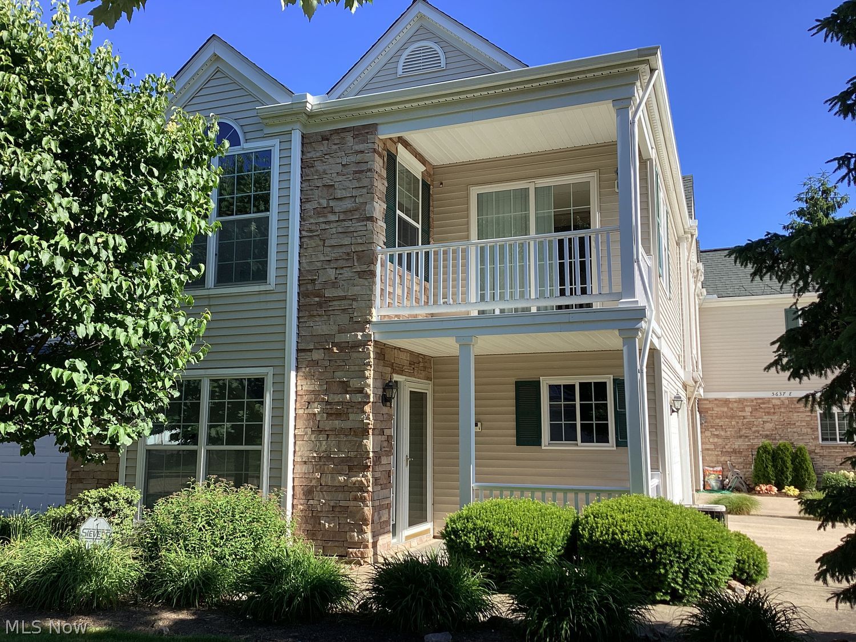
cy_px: 321
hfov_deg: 58.4
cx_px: 428
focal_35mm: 31
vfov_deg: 45.4
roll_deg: +0.1
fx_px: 767
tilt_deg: +7.3
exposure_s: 1/509
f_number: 2.4
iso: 25
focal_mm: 3.3
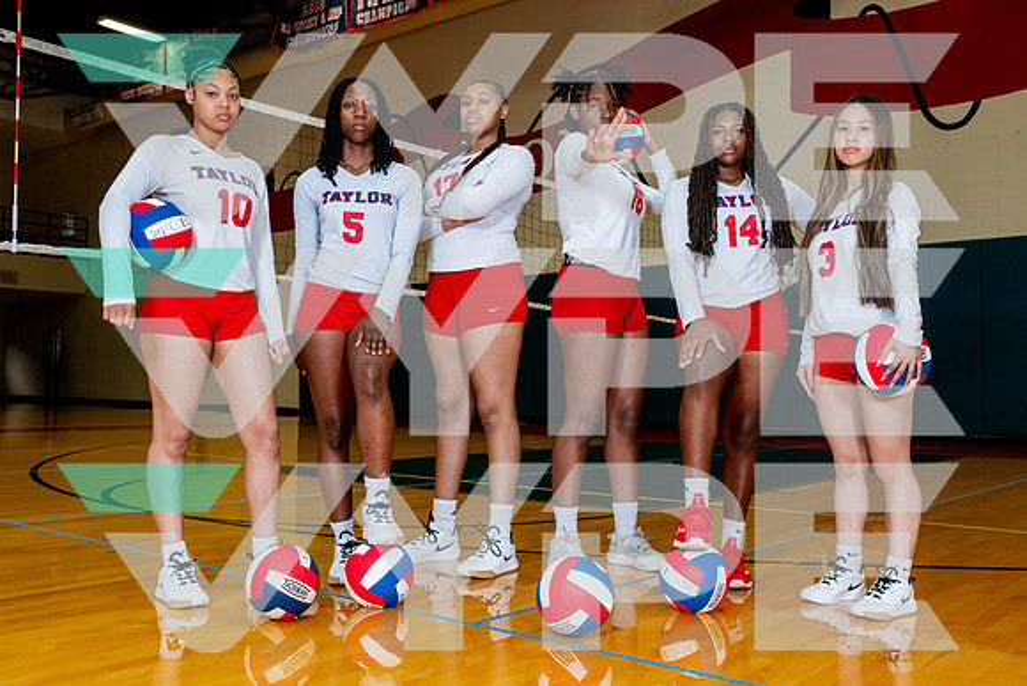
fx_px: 1013
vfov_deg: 37.4
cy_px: 343
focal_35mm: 35
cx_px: 514
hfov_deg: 53.8
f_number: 7.1
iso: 800
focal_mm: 35
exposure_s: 1/125
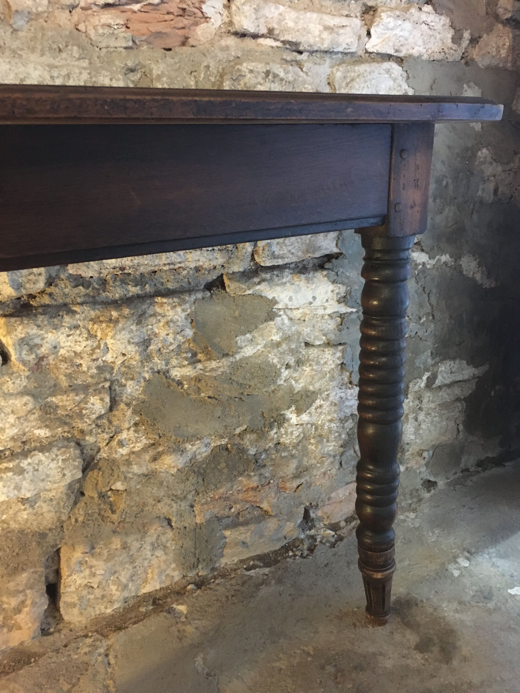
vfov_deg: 61.7
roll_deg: +2.4
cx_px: 260
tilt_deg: -17.4
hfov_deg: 48.2
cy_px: 346
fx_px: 581
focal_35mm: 29
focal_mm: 4.15
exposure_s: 1/17
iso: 500
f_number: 2.2
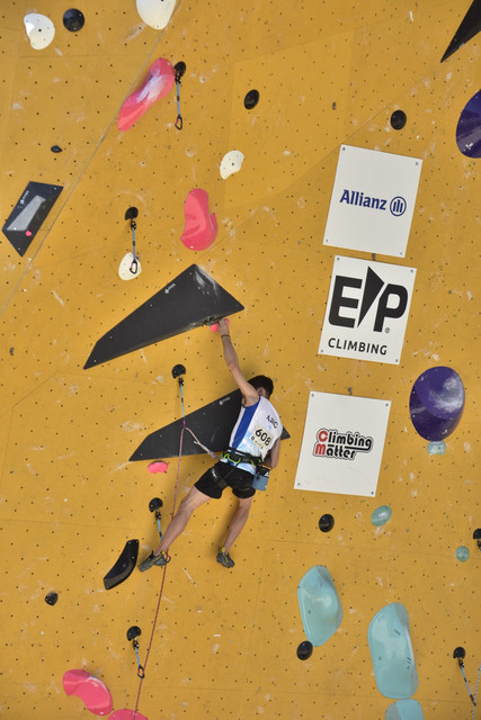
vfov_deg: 16.1
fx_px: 2554
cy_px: 360
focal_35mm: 128
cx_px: 240
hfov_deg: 10.8
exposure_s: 1/320
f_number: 8
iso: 160
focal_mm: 85
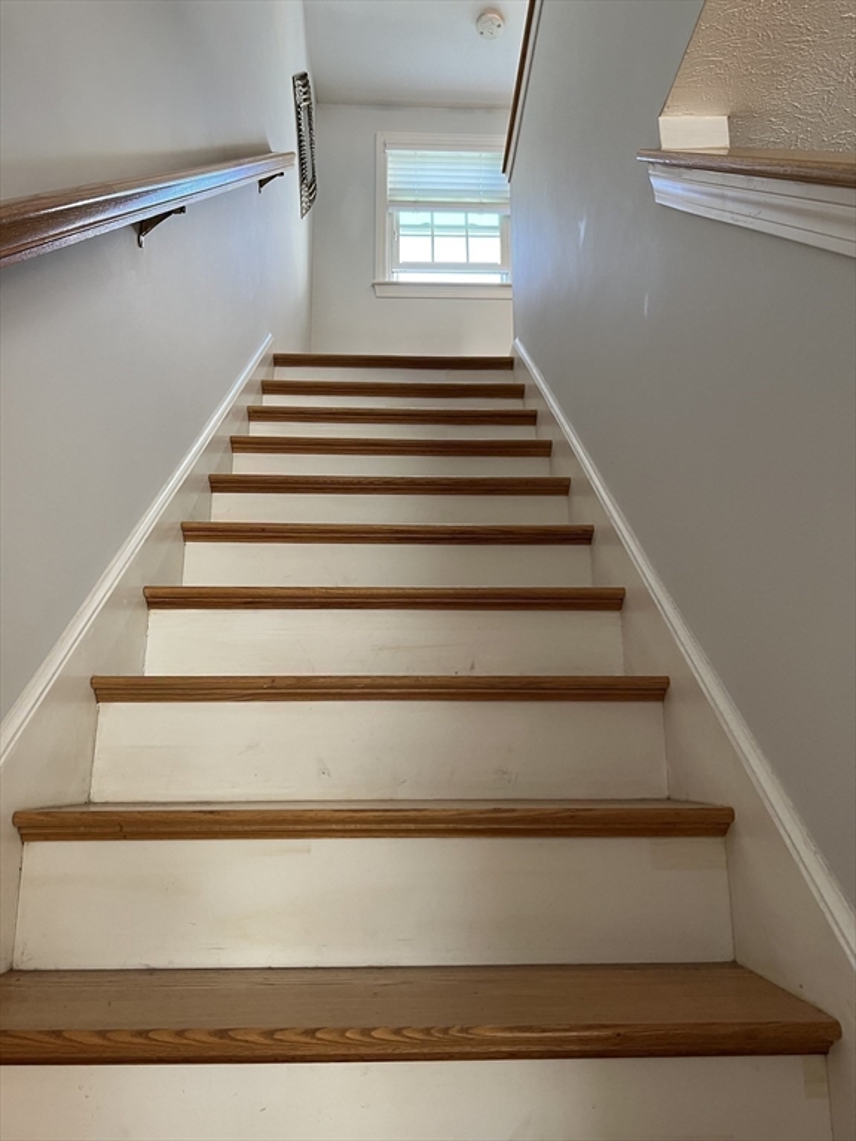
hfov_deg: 53.1
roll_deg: +0.6
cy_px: 570
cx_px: 428
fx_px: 857
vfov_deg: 67.3
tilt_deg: +12.7
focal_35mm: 26
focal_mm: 5.7
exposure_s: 1/60
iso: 125
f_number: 1.5
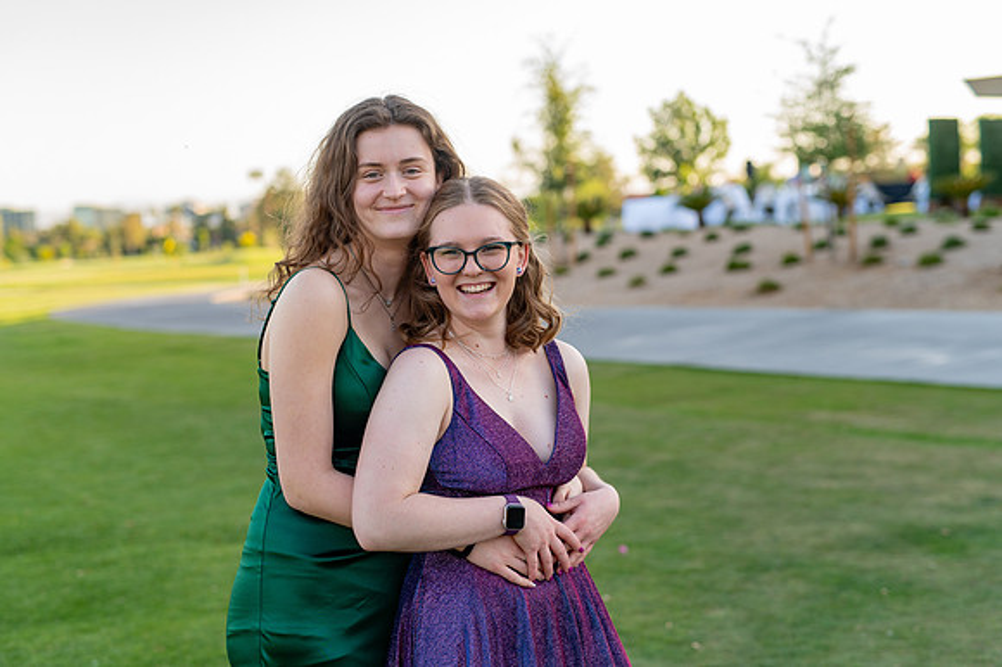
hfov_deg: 39.6
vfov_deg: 27.0
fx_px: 1391
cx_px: 501
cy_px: 334
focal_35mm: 50
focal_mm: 50
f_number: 2.8
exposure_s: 1/250
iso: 100
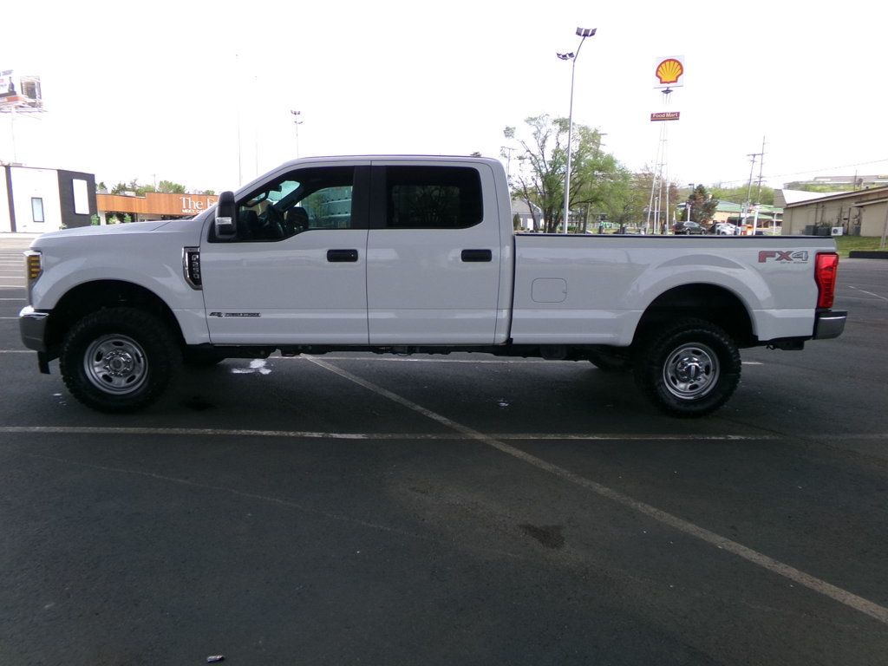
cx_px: 444
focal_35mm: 24
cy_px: 333
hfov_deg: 71.6
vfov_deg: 56.8
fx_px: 616
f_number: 11.07
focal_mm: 4.3
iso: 142
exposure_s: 1/60
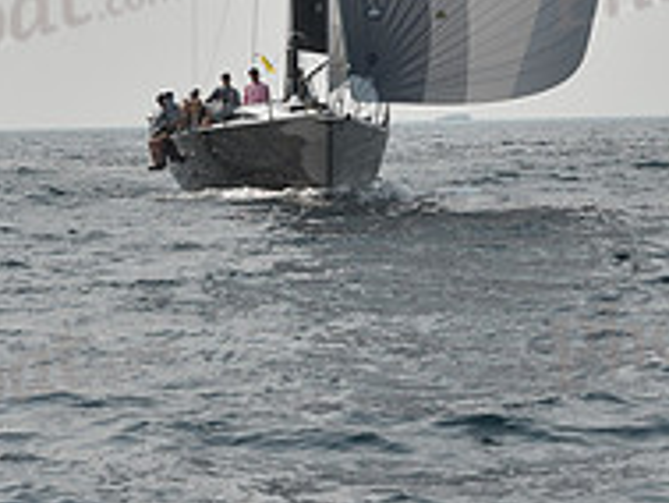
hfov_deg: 7.3
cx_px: 366
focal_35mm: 272
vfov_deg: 5.4
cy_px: -195
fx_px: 5260
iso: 250
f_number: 9
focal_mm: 92
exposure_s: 1/1250
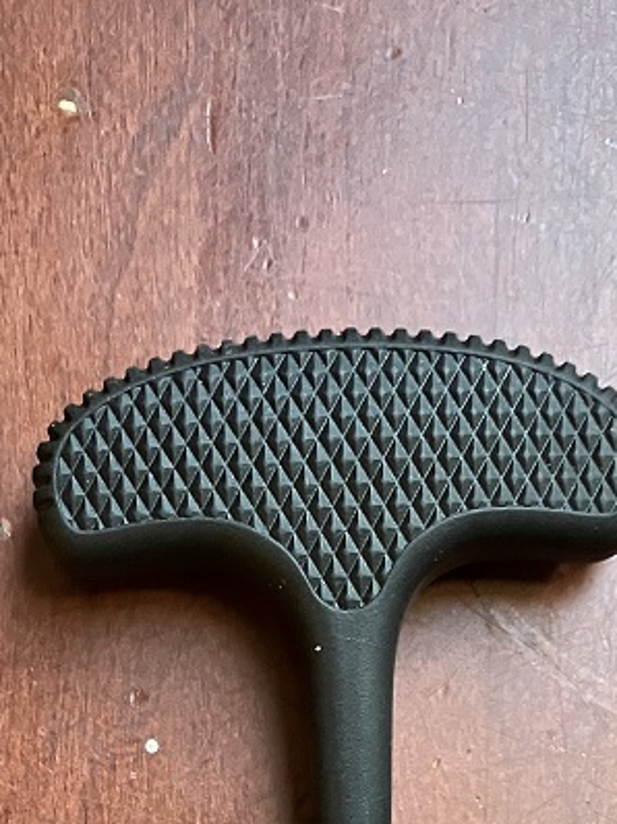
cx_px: 306
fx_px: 1689
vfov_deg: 24.4
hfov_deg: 20.7
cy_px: 1027
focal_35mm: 71
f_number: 1.8
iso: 400
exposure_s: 1/40
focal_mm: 3.99
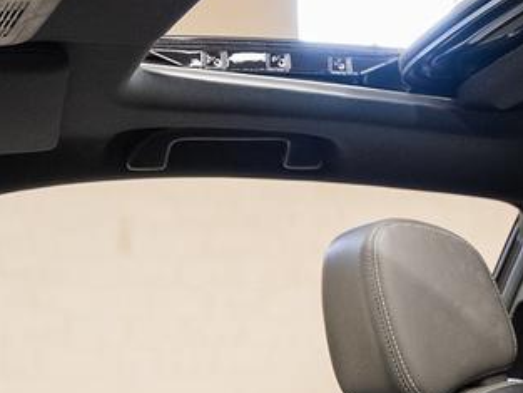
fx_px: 1602
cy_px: 709
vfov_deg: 12.7
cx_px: 398
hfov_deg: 18.4
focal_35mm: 106
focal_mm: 24
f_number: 3.5
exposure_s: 1/30
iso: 800
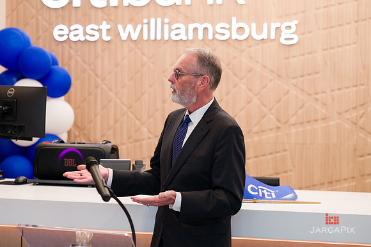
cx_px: 186
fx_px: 858
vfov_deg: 16.4
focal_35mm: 83
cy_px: 117
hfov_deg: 24.4
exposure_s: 1/200
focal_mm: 77
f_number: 3.2
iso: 400
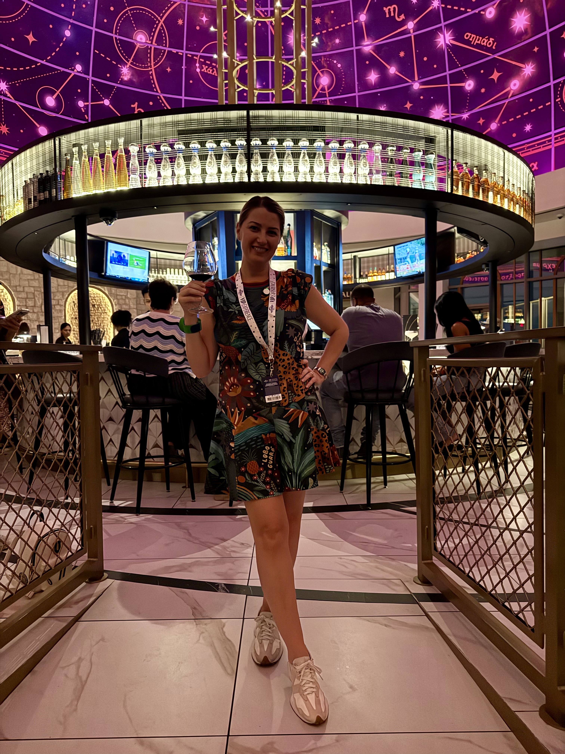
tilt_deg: -2.9
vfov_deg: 71.6
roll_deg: +0.7
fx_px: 522
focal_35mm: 24
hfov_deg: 56.8
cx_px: 282
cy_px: 377
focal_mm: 6.76
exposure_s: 1/30
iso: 1250
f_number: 1.78
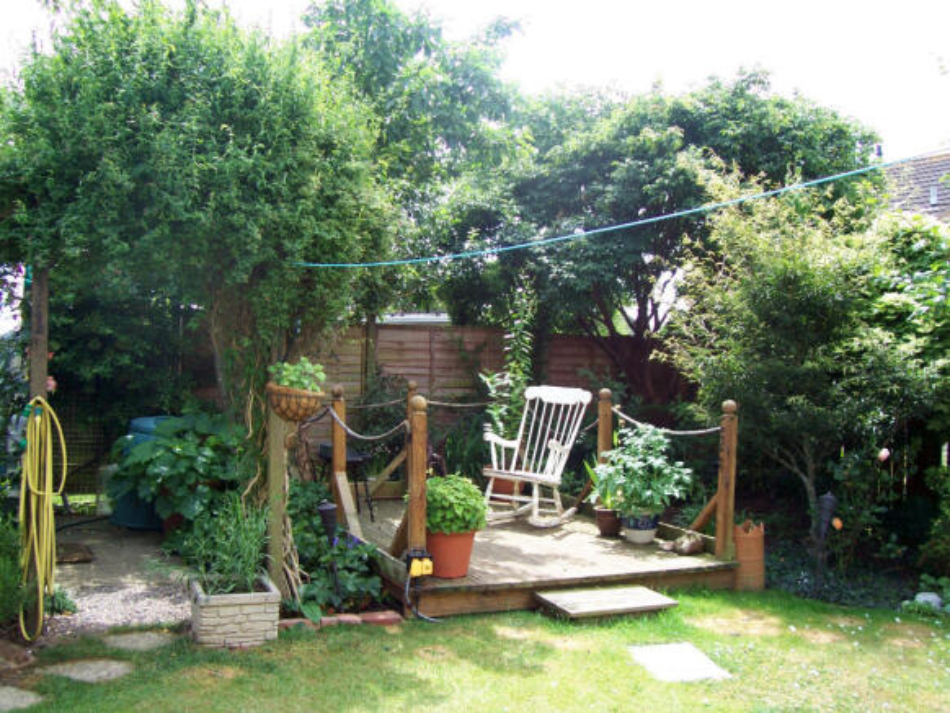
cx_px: 475
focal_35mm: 34
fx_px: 933
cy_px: 356
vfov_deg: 41.8
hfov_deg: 53.9
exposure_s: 1/320
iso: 80
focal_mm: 5.6
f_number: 2.7
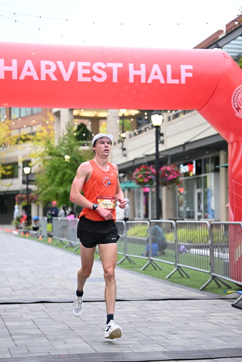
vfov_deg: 27.7
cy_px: 181
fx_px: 736
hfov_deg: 18.7
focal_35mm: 73
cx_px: 121
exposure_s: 1/800
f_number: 2.8
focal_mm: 73
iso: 1600
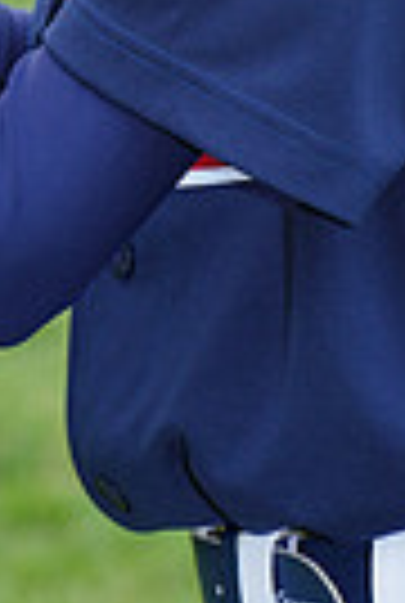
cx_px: 214
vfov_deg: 2.7
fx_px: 12742
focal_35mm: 759
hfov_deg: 1.8
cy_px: -648
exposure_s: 1/200
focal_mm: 176
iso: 200
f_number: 9
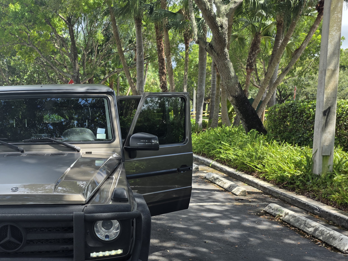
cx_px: 70
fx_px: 372
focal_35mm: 37
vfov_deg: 38.4
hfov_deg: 47.4
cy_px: 165
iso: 80
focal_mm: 6.25
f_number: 1.7
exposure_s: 1/1879
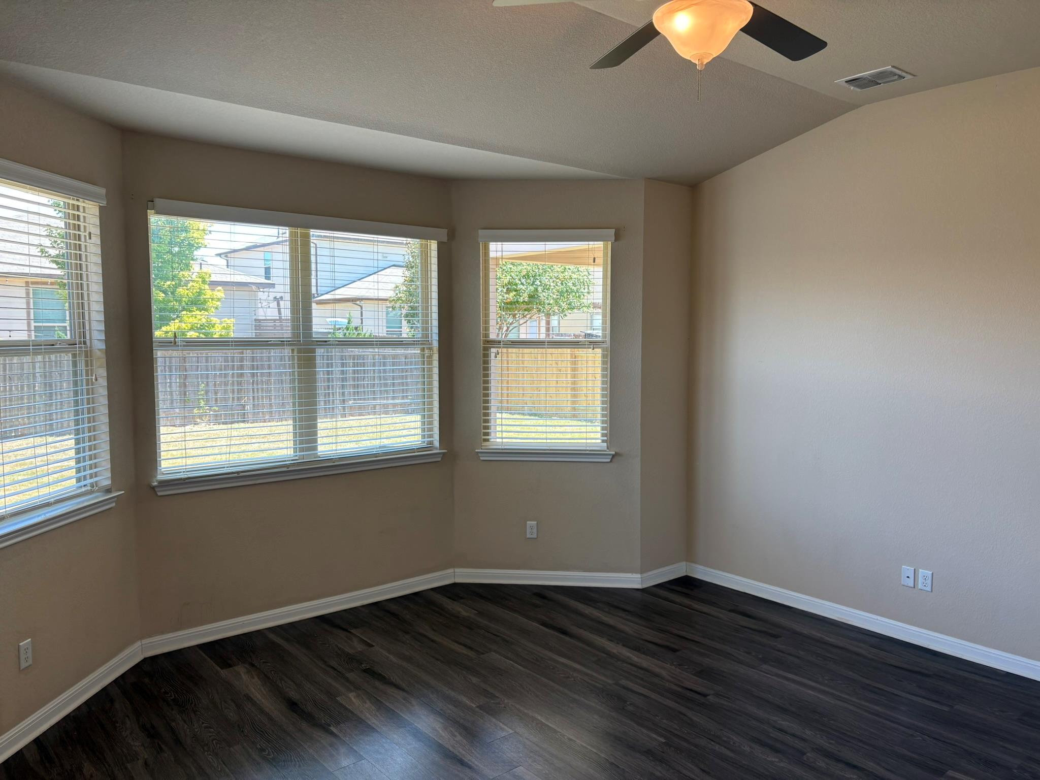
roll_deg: -0.4
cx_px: 520
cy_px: 390
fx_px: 781
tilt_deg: -2.2
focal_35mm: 26
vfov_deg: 53.1
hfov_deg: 67.3
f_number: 1.6
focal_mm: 5.96
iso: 50
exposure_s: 1/120
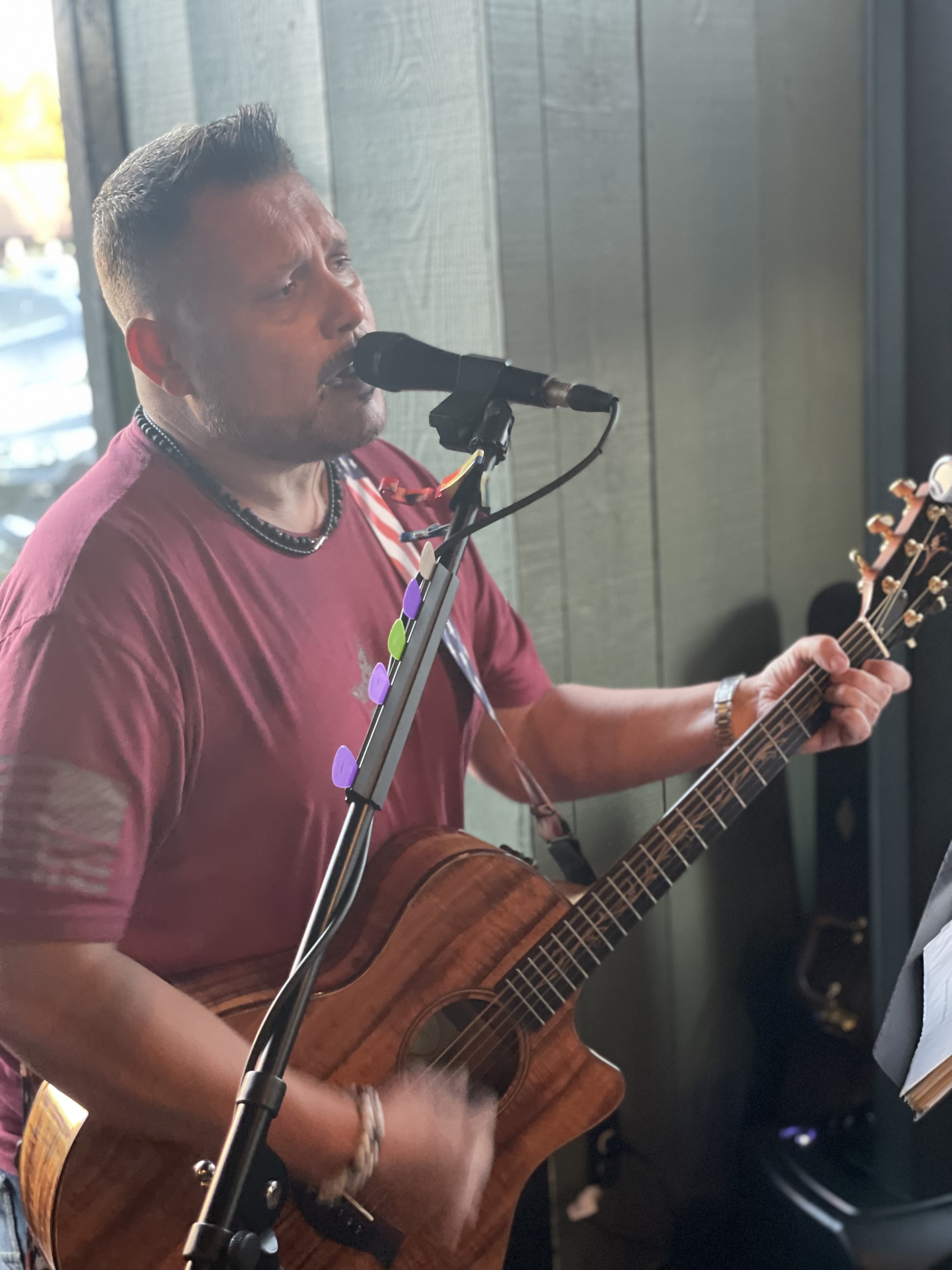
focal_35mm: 52
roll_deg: +3.3
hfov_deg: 28.0
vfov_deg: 36.8
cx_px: 476
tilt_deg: -10.5
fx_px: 1907
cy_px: 635
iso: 400
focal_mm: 6
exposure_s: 1/30
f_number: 2
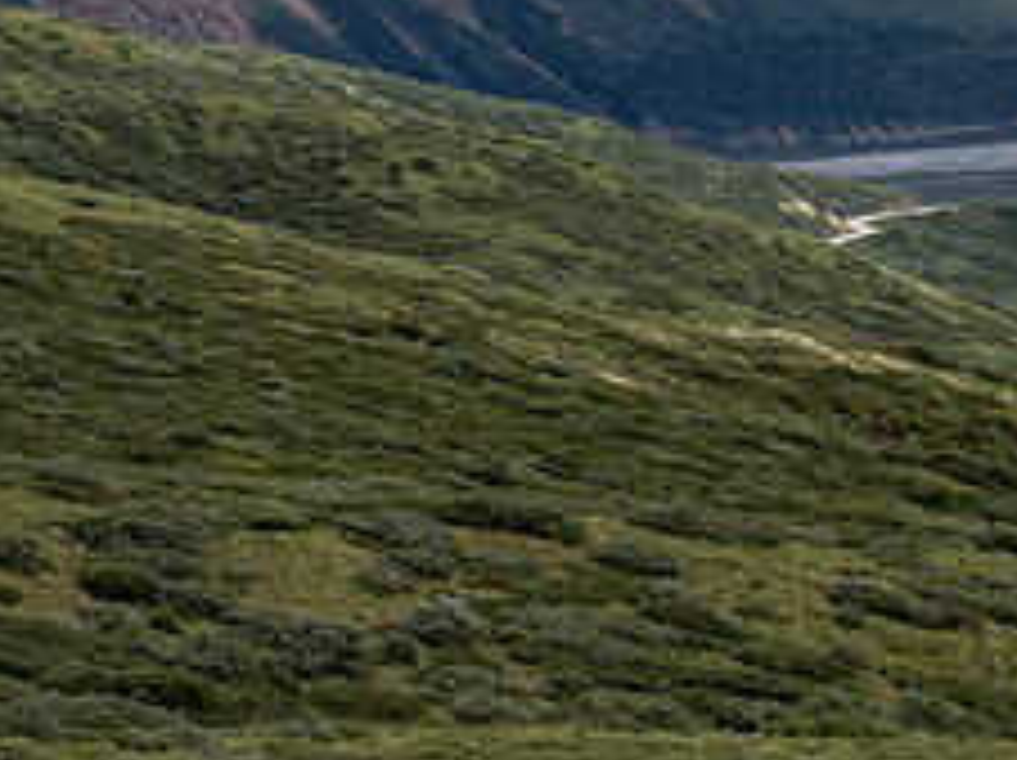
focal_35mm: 257
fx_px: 7543
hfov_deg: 7.6
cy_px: 169
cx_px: 1220
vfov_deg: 5.8
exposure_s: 1/1250
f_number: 5.6
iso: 500
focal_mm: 50
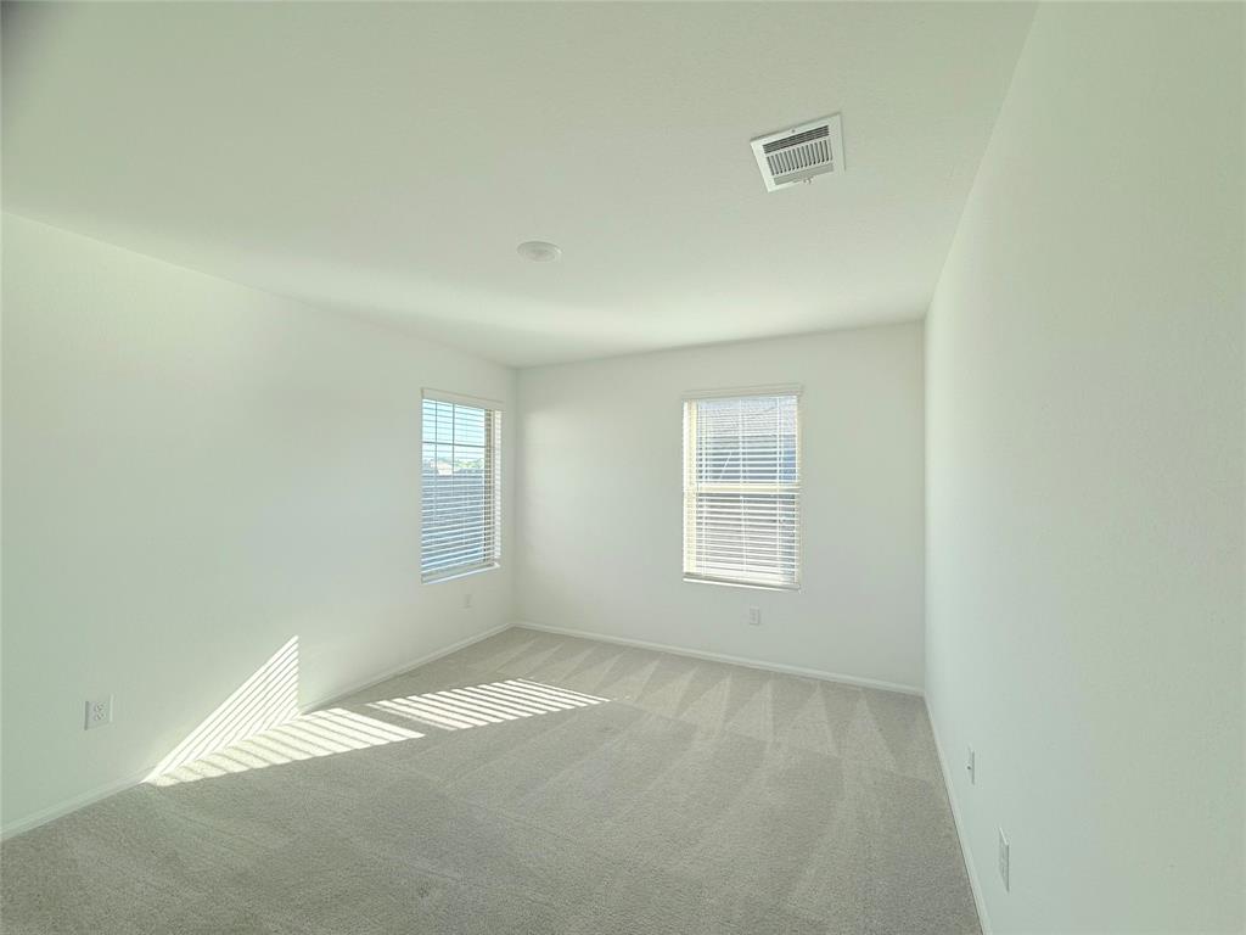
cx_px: 623
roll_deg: +0.0
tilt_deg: +1.7
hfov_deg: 102.1
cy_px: 468
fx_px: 504
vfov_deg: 85.7
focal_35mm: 14
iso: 50
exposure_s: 1/296
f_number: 2.2
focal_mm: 2.22
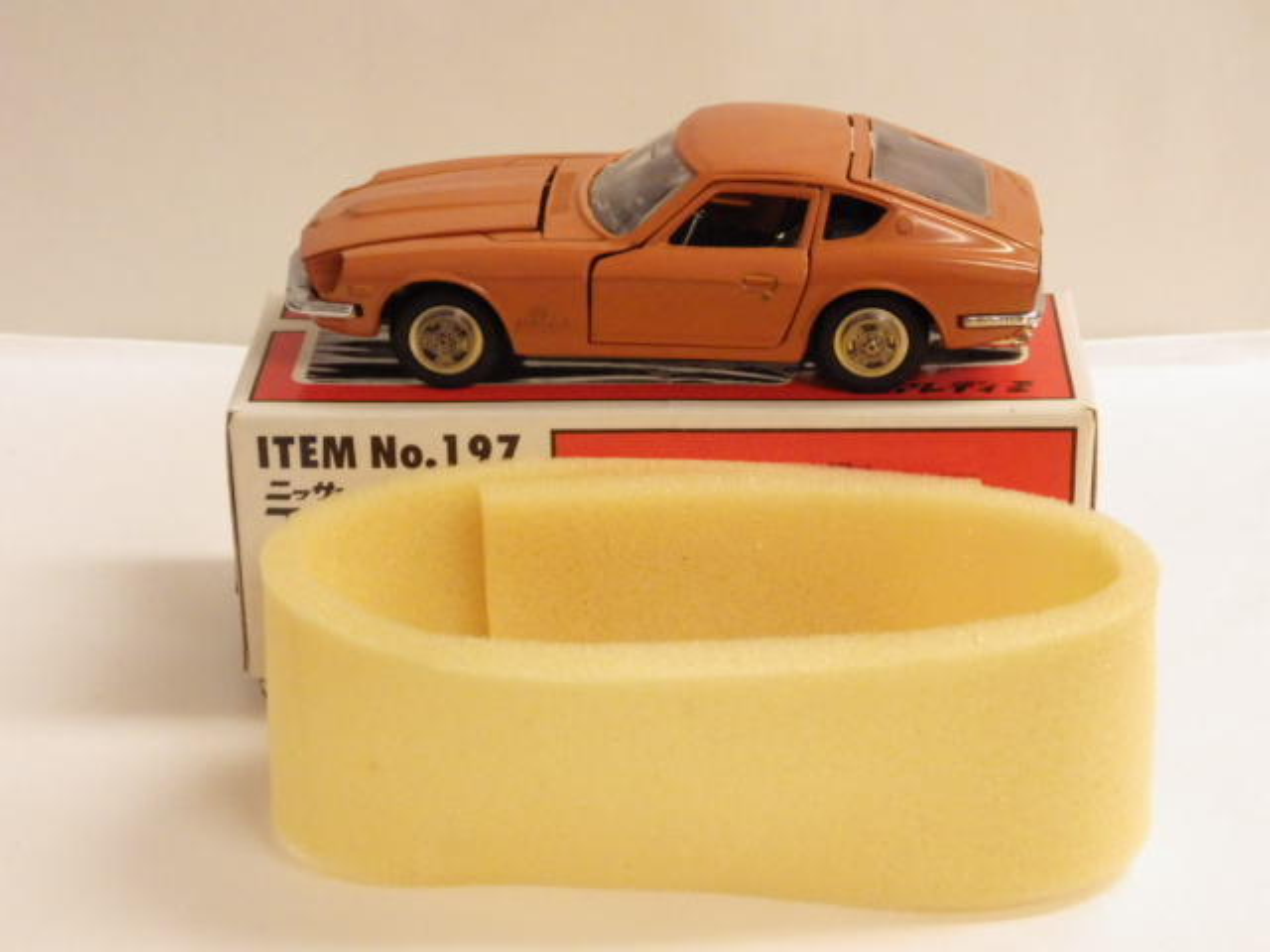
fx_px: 3192
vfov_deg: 17.0
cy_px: 476
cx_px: 635
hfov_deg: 22.5
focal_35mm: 87
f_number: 4.4
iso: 800
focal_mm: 15.6
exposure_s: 1/60
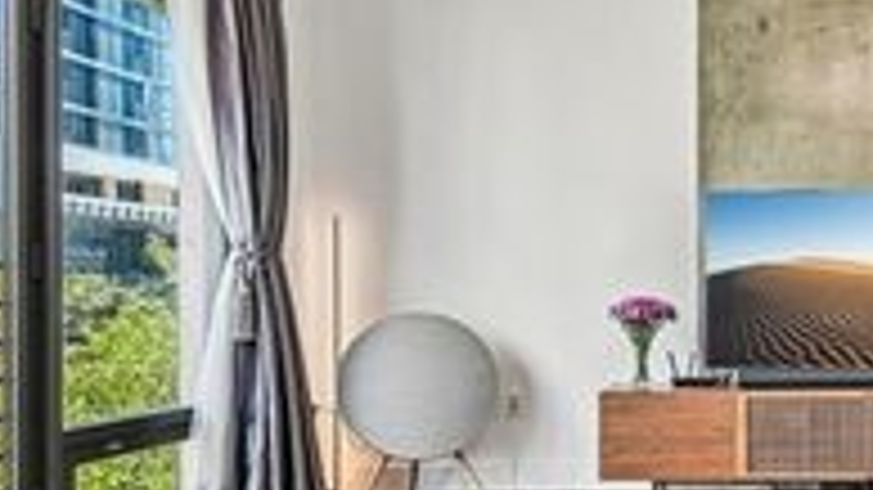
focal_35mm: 45
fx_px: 1041
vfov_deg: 26.4
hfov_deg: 41.2
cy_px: 301
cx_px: 819
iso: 250
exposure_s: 1/6
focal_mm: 13
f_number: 8
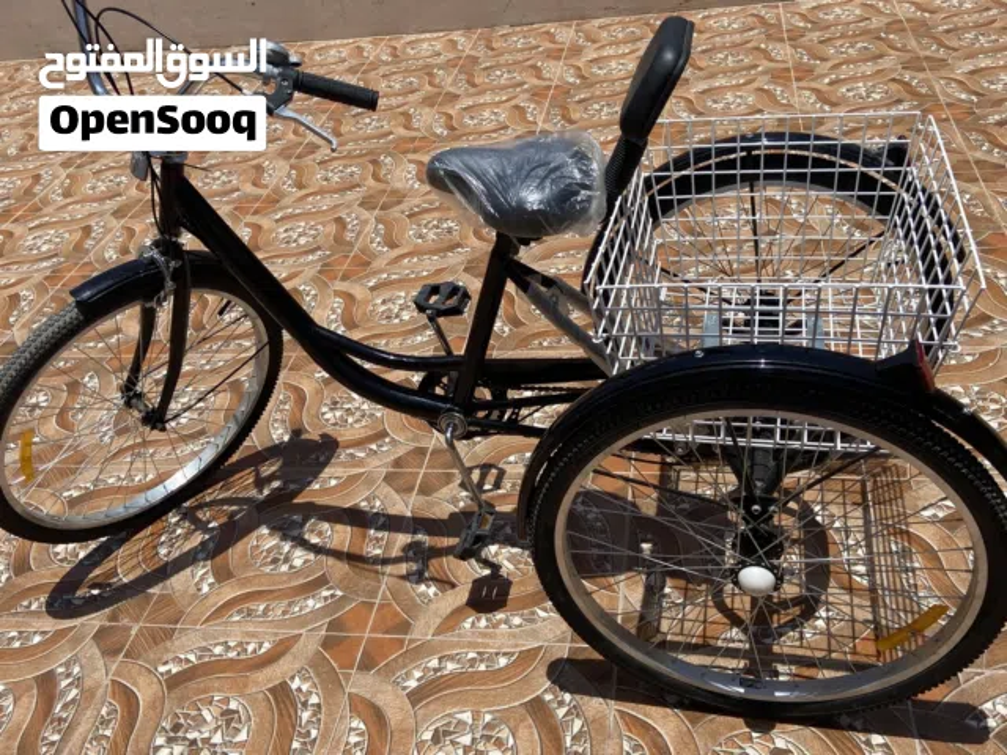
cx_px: 504
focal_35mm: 26
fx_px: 756
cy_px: 378
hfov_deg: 67.3
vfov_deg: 53.1
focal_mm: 4.25
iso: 32
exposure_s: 1/4808
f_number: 1.8
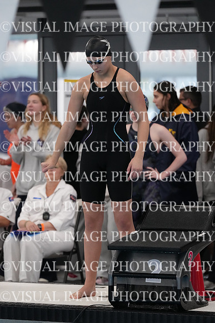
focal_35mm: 200
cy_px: 162
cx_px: 108
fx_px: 1790
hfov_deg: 6.9
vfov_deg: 10.3
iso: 6400
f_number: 4
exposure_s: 1/1250
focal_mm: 200
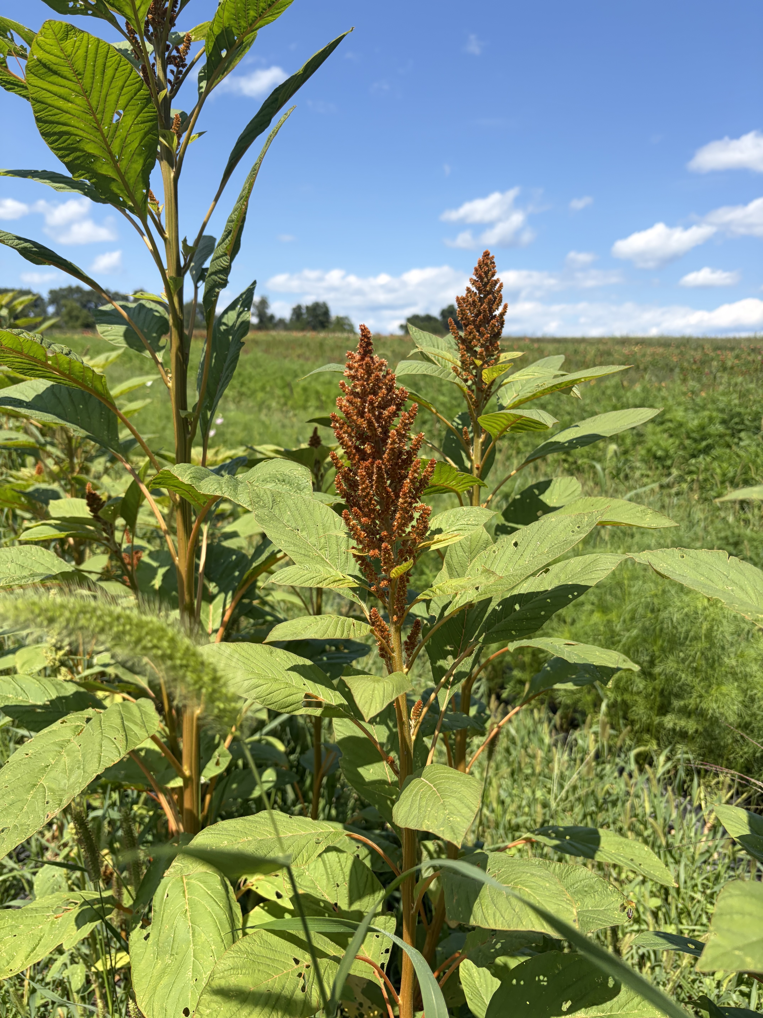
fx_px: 764
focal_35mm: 26
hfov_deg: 53.1
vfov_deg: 67.3
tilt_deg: -8.3
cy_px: 509
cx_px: 382
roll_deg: -2.4
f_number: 1.6
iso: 50
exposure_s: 1/3279
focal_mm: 5.96
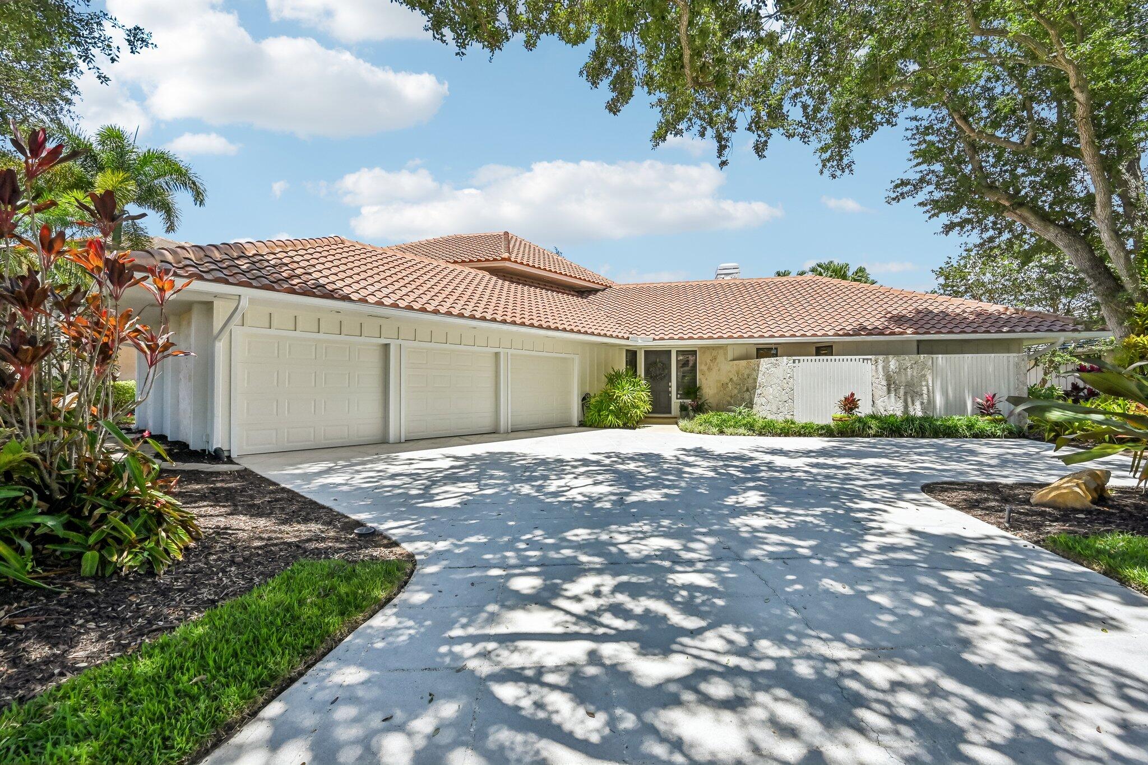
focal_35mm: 15
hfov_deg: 100.4
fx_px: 478
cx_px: 574
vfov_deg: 77.3
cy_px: 382
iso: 1250
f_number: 8
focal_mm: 15
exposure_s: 1/3200
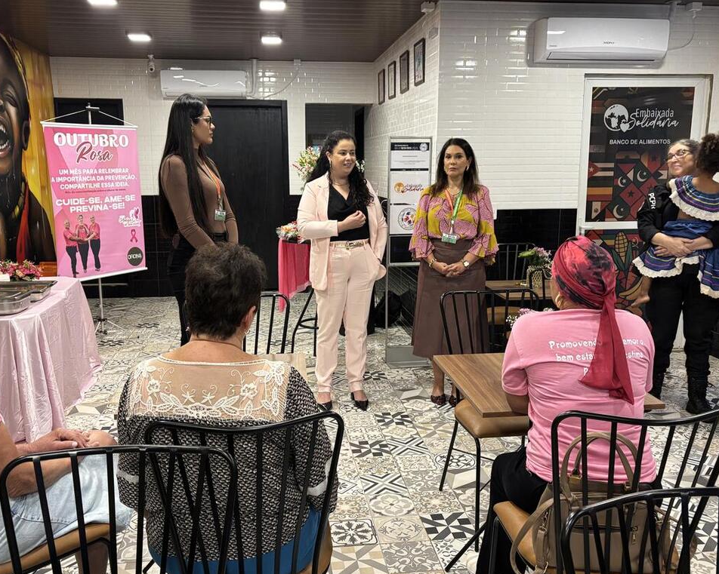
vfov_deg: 45.8
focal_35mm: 32
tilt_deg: -9.7
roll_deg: +0.3
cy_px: 289
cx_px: 348
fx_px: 681
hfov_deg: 55.7
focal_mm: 5.96
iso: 250
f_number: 1.6
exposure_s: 1/60
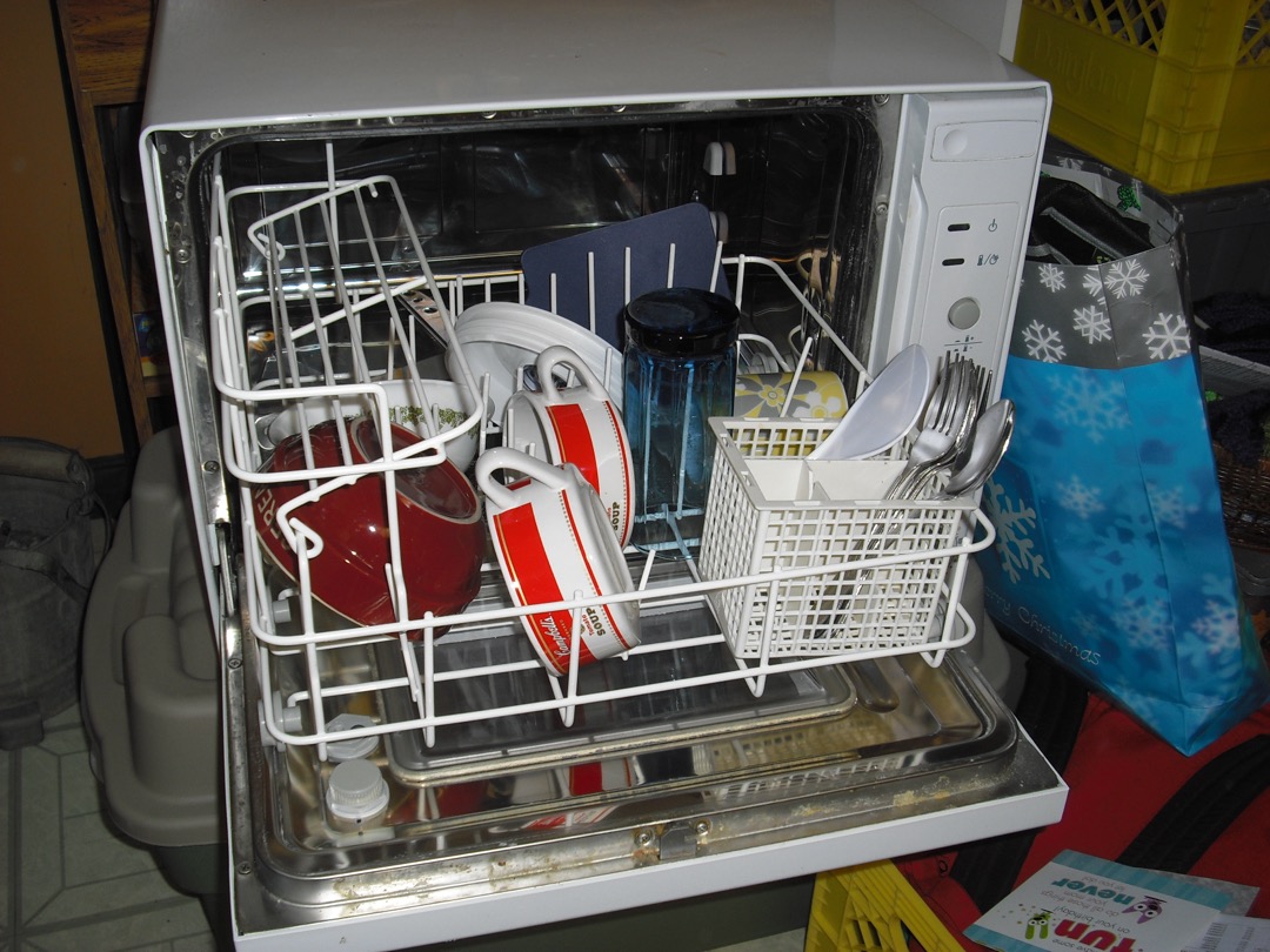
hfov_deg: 49.0
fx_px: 1394
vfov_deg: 37.7
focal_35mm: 38
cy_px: 476
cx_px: 635
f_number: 2.8
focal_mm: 6.2
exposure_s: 1/60
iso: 64
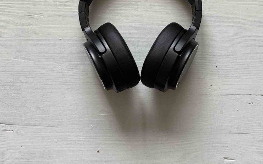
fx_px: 294
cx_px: 140
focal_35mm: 41
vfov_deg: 30.7
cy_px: 39
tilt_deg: -88.9
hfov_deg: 48.2
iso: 80
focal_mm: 4.25
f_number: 1.8
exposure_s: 1/121
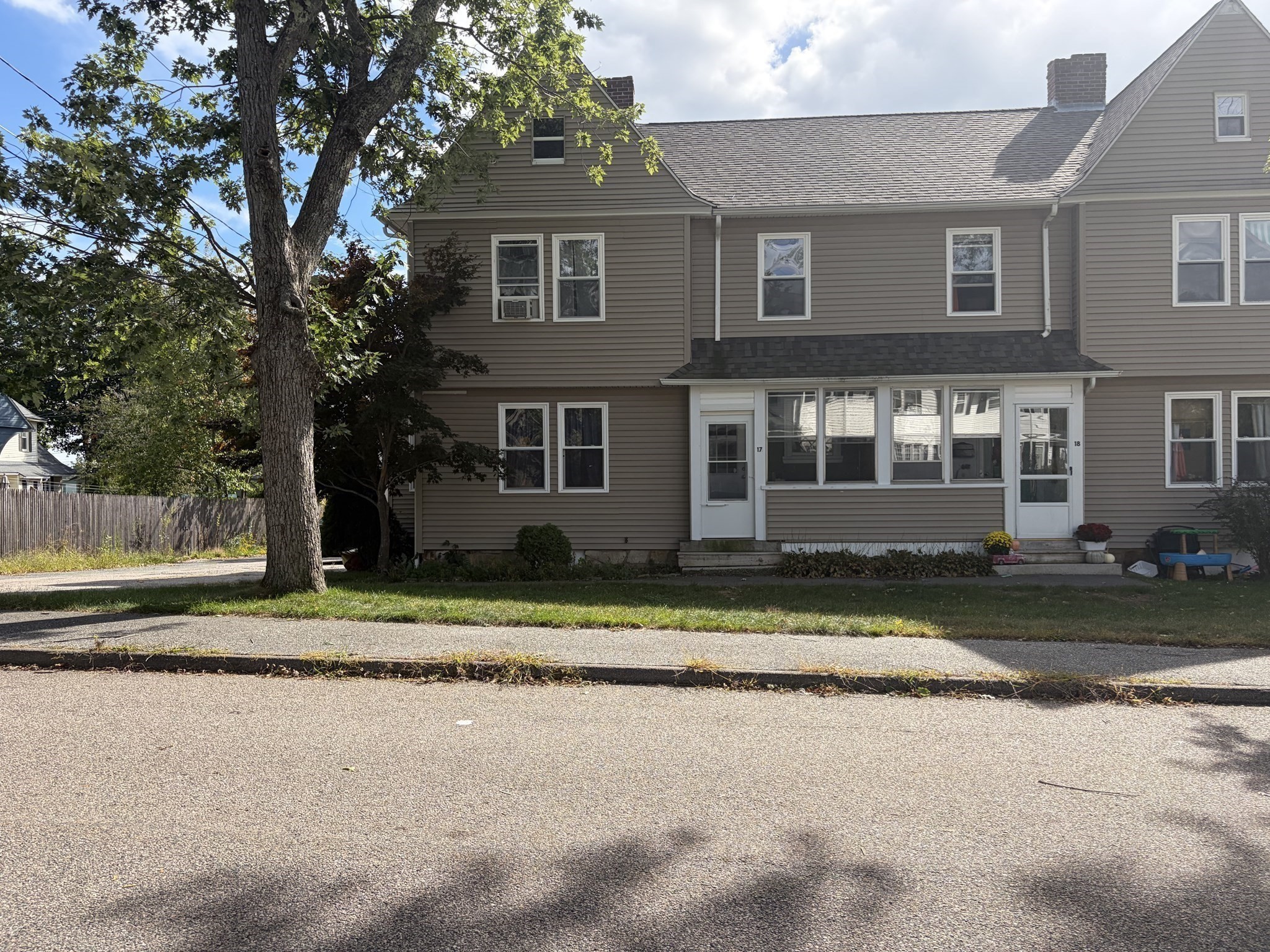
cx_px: 635
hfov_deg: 67.3
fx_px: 954
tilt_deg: +0.0
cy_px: 476
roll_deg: +1.1
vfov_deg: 53.1
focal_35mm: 26
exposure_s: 1/2012
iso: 64
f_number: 1.6
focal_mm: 5.96
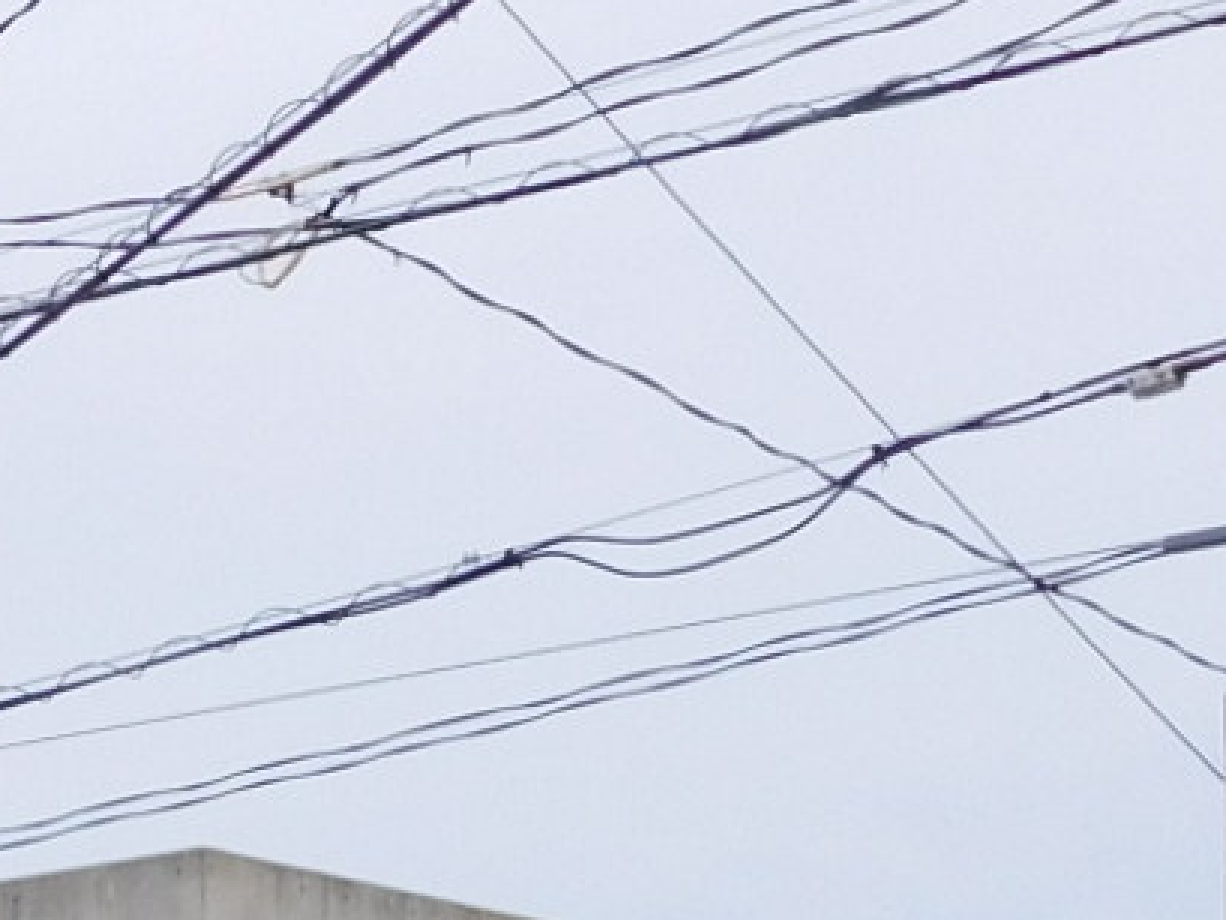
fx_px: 7865
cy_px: 1822
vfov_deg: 6.5
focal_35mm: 222
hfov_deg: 8.7
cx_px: -519
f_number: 3.9
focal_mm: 7.1
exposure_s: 1/640
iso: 125
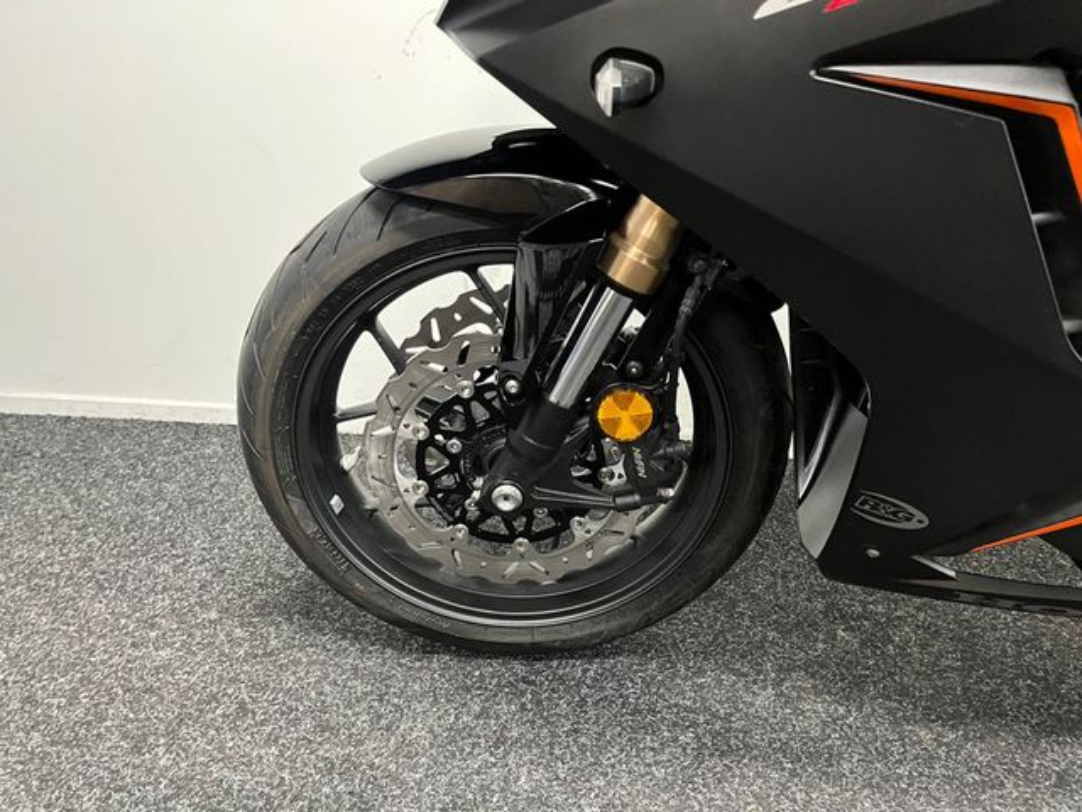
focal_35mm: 26
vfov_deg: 53.1
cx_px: 541
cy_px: 406
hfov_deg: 67.3
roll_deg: -0.2
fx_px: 813
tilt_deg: -20.4
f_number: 1.6
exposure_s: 1/50
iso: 500
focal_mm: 5.1
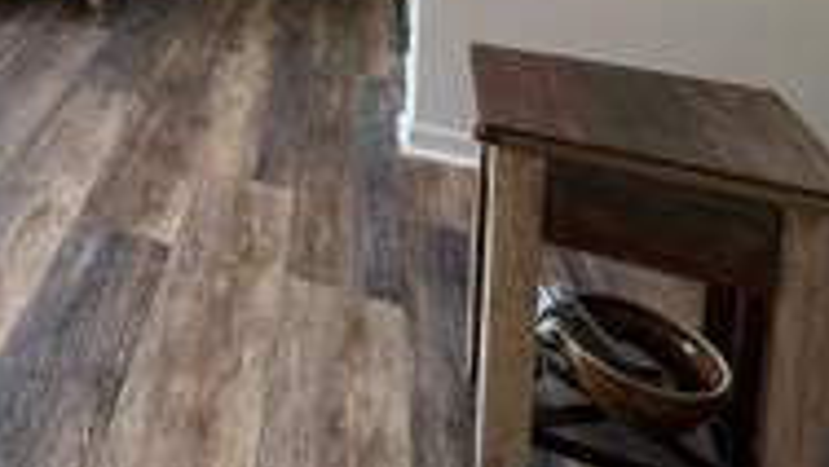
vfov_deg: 23.4
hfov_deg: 43.7
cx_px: -9
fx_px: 858
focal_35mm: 39
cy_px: -260
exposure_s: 1/120
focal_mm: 2.22
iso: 64
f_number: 2.2
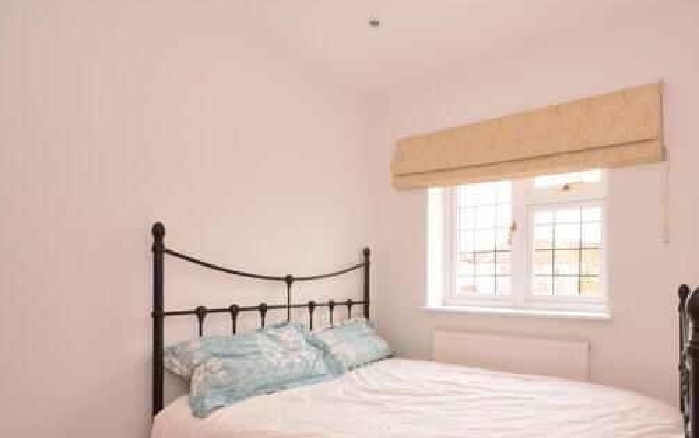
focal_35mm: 20
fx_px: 381
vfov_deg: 58.9
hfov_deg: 83.9
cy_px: 274
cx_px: 424
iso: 640
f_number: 9
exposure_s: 1/6
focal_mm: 10
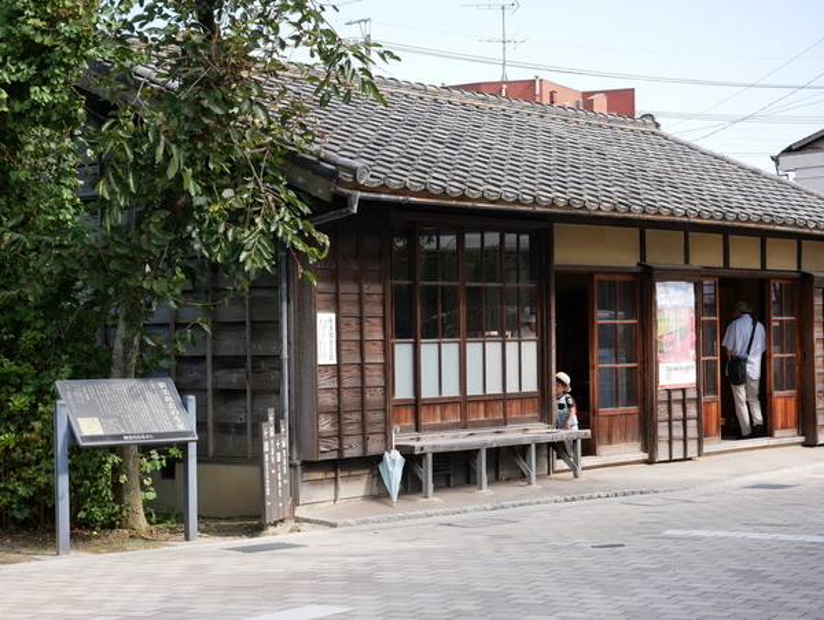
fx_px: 1715
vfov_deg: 20.5
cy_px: 310
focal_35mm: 72
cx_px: 412
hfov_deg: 27.0
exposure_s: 1/200
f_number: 6.3
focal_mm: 36
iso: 200
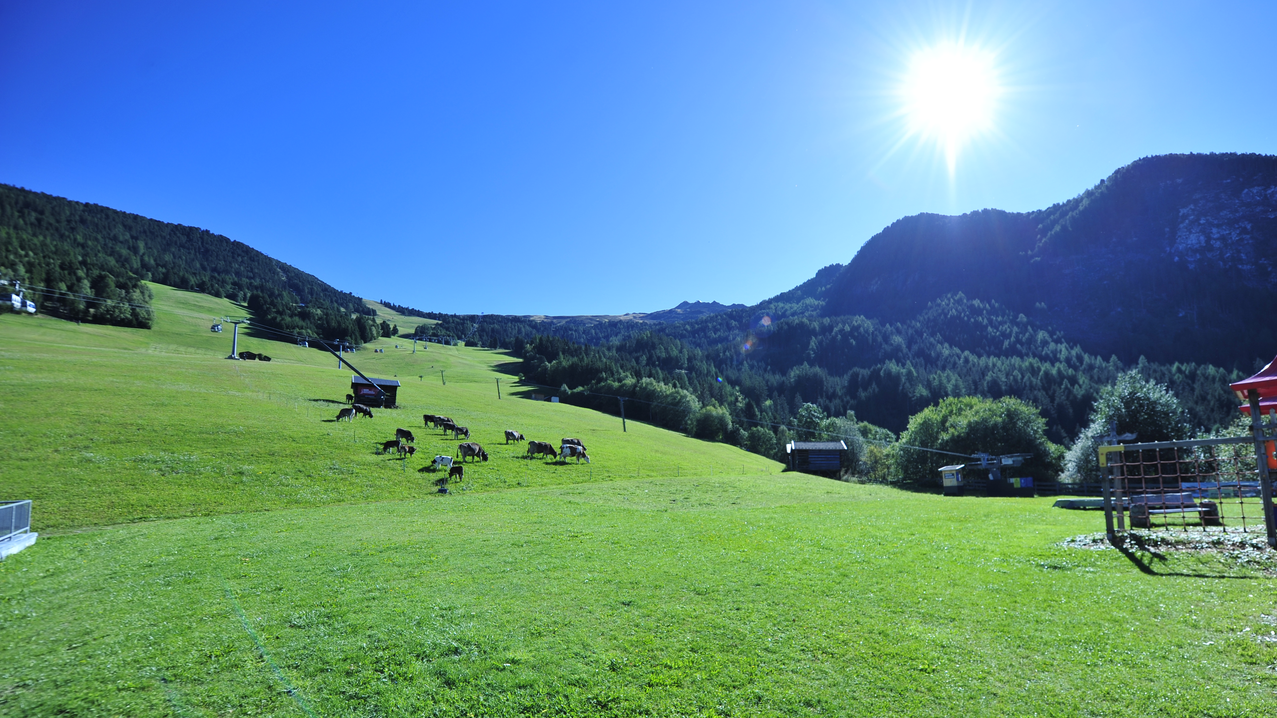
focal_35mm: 15
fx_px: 508
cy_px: 417
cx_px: 652
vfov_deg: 70.0
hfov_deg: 103.0
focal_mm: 14
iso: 200
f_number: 4.8
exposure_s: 1/1000
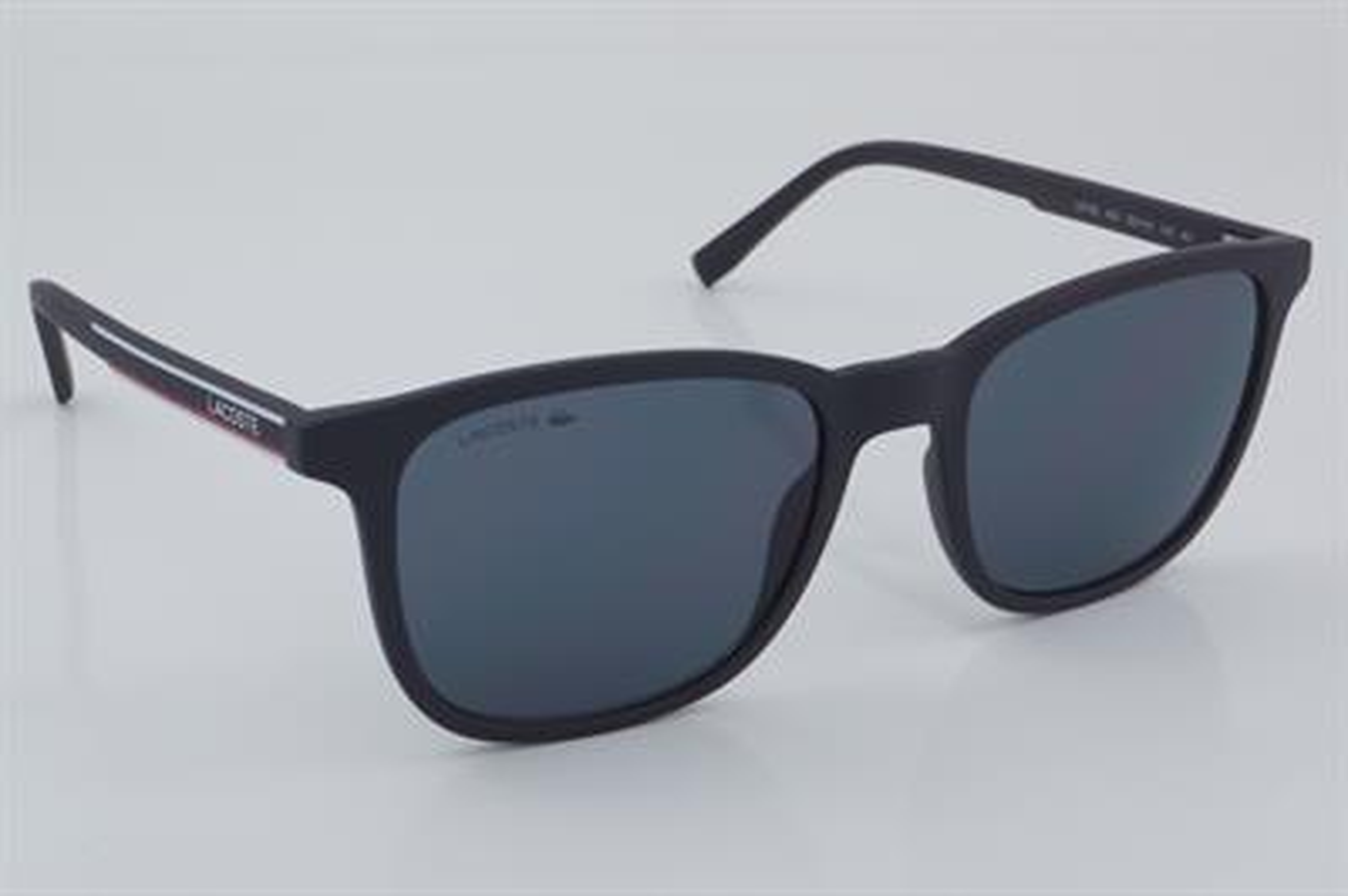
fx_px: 2525
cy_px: 448
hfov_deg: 29.9
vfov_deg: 20.1
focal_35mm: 68
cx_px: 674
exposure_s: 1/4
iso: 100
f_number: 32
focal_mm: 45
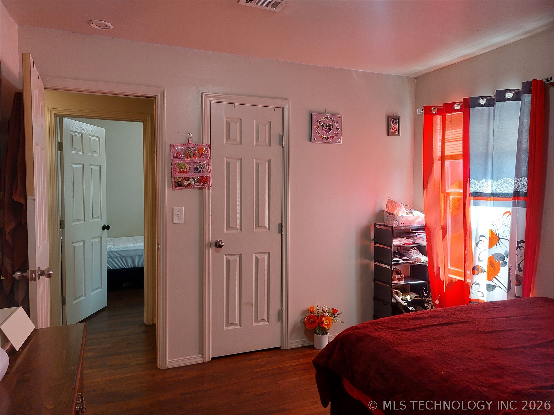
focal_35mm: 24
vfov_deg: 56.8
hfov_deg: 71.6
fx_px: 384
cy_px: 208
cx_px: 277
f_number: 1.8
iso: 125
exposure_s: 1/60
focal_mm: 5.23
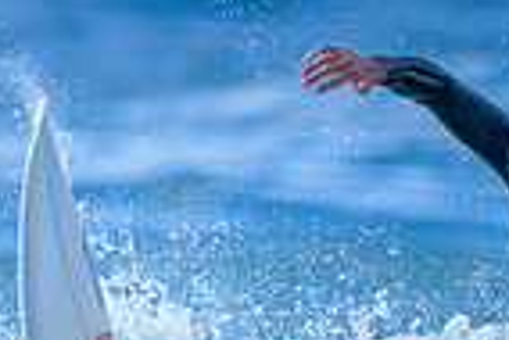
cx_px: 291
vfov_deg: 0.4
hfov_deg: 0.5
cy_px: 500
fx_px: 54872
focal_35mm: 3877
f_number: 6.3
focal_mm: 800
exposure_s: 1/2000
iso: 250
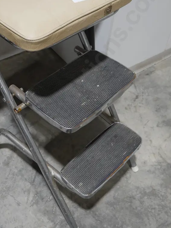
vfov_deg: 41.1
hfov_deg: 31.5
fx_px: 303
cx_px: 75
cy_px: 94
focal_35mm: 46
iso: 320
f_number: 4
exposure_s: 1/60
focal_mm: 17
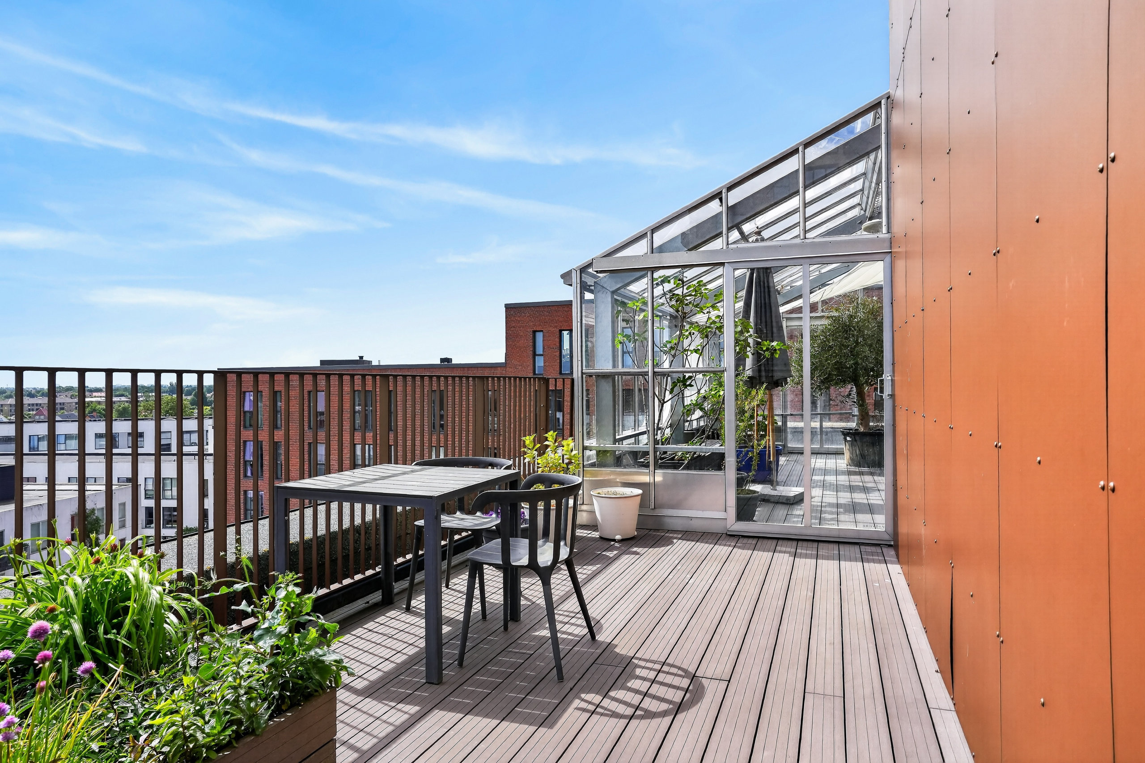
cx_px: 572
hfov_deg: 78.6
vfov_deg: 57.2
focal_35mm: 22
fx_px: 700
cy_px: 382
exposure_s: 1/640
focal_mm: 22
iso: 800
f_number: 8
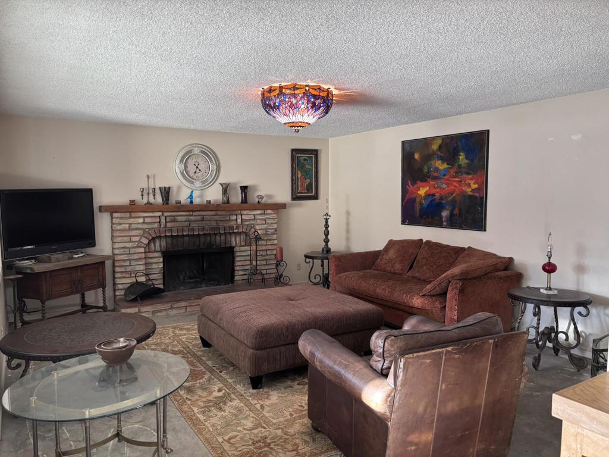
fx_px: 457
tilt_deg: -5.0
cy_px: 228
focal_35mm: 26
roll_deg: +0.3
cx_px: 304
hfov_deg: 67.3
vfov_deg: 53.1
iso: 160
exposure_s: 1/60
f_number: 1.6
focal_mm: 5.96
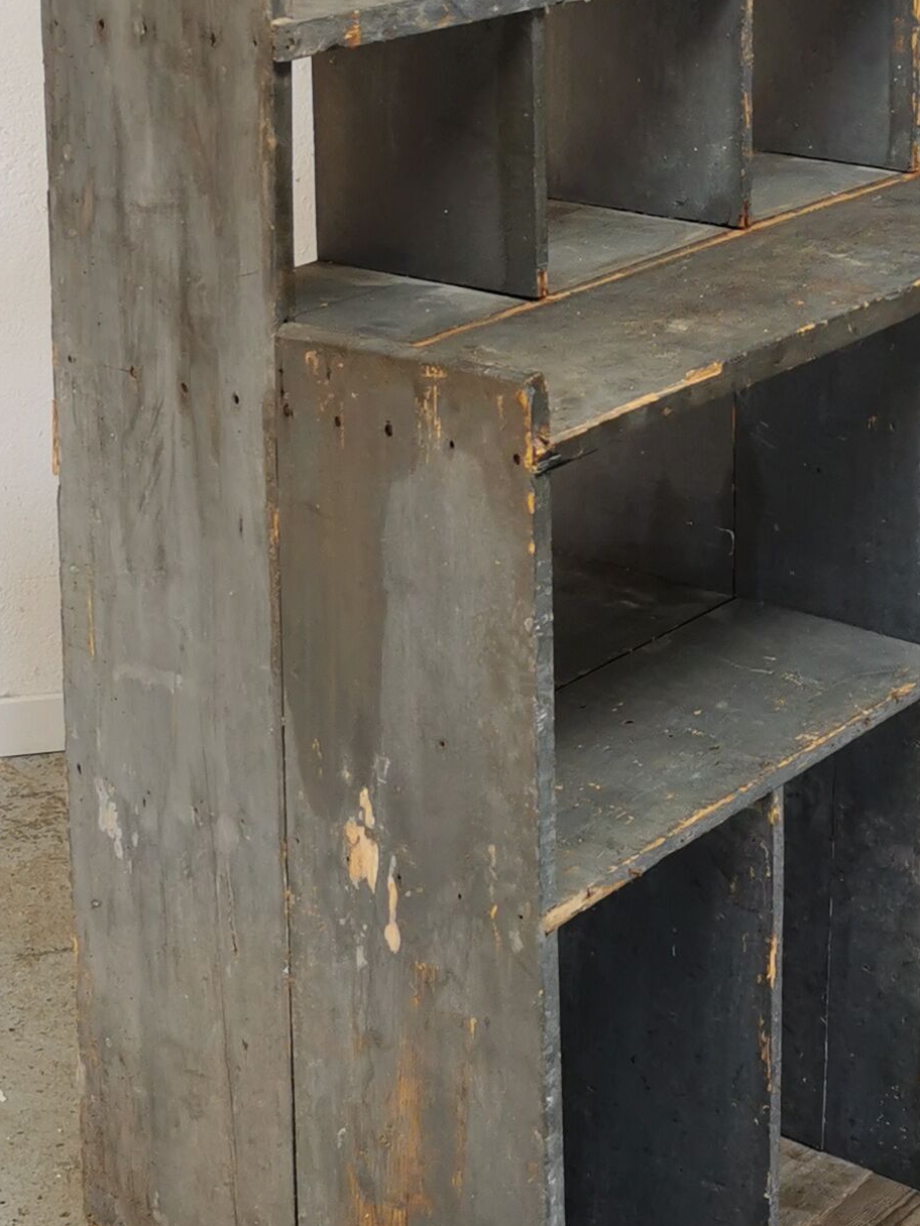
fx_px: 2870
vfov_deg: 23.3
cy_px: 43
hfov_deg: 18.2
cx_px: 497
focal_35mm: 81
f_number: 1.8
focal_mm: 5.58
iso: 64
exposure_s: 1/100
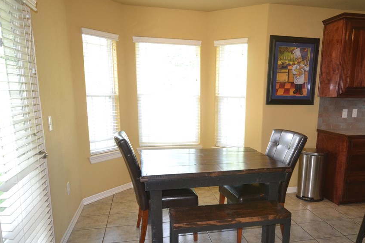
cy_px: 148
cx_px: 209
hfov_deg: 67.0
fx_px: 274
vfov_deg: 47.6
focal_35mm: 27
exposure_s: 1/60
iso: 900
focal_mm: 14
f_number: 4.8
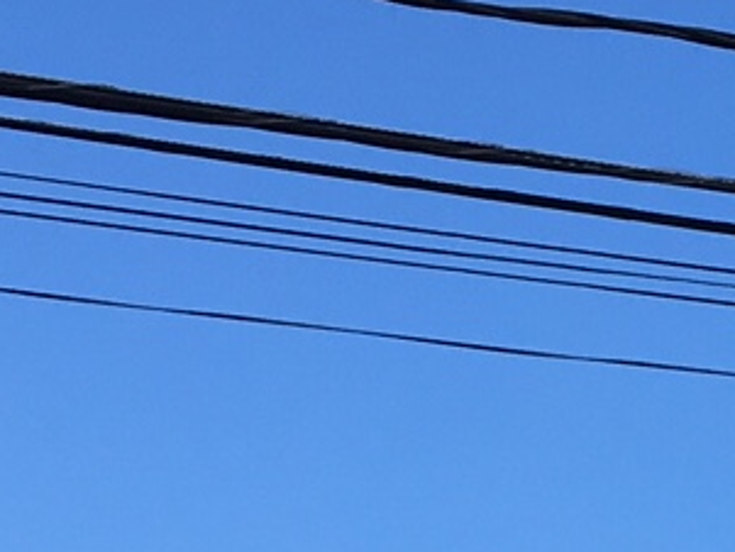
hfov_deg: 9.9
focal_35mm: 194
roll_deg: -1.8
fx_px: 4121
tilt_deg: +4.1
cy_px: 1529
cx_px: 1028
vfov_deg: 7.0
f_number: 2.2
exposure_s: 1/974
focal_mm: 4.15
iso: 25
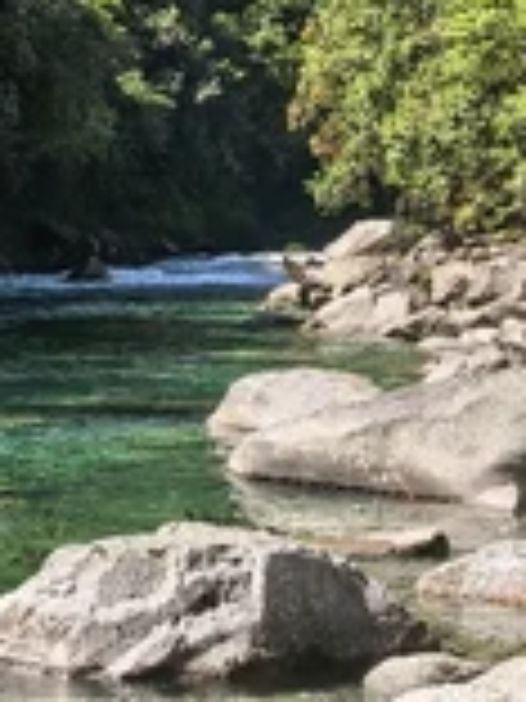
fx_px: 2391
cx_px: -157
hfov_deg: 12.2
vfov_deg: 16.6
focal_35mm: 118
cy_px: 158
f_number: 2
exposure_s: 1/2358
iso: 50
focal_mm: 5.75
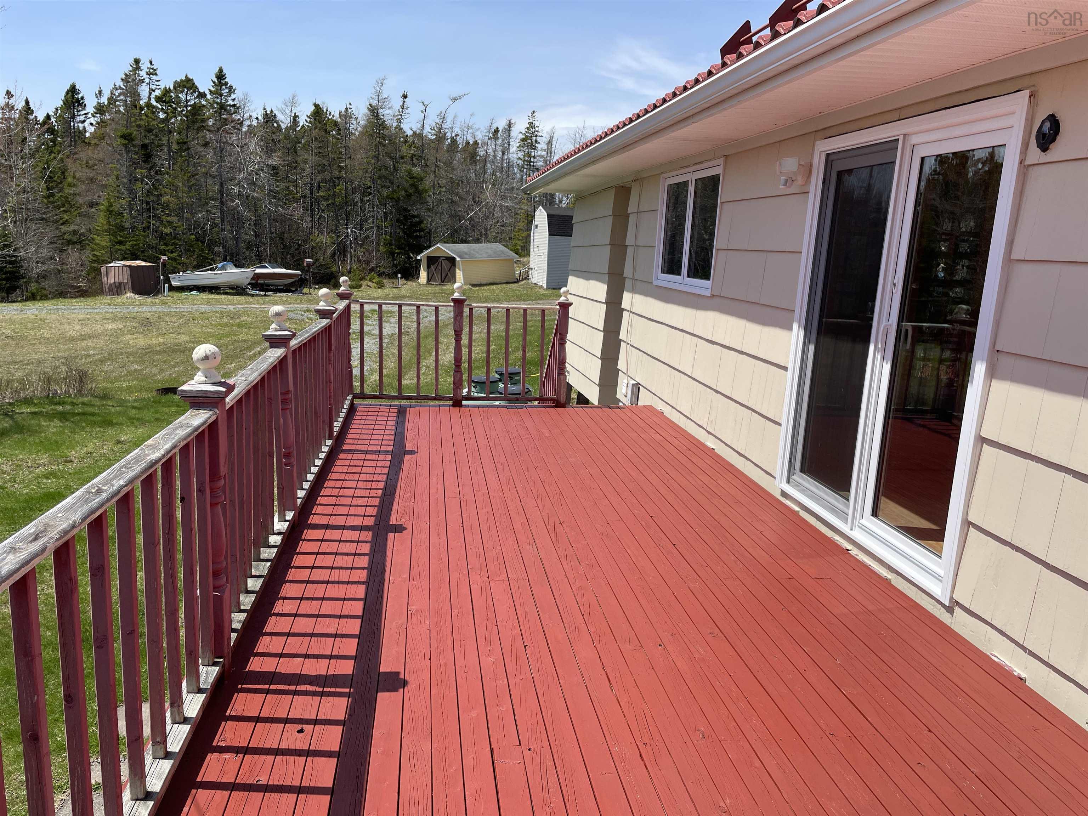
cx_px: 544
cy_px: 408
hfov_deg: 67.3
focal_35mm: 26
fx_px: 817
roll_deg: -3.1
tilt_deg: -11.6
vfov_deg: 53.1
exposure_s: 1/3300
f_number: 1.6
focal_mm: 4.2
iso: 32
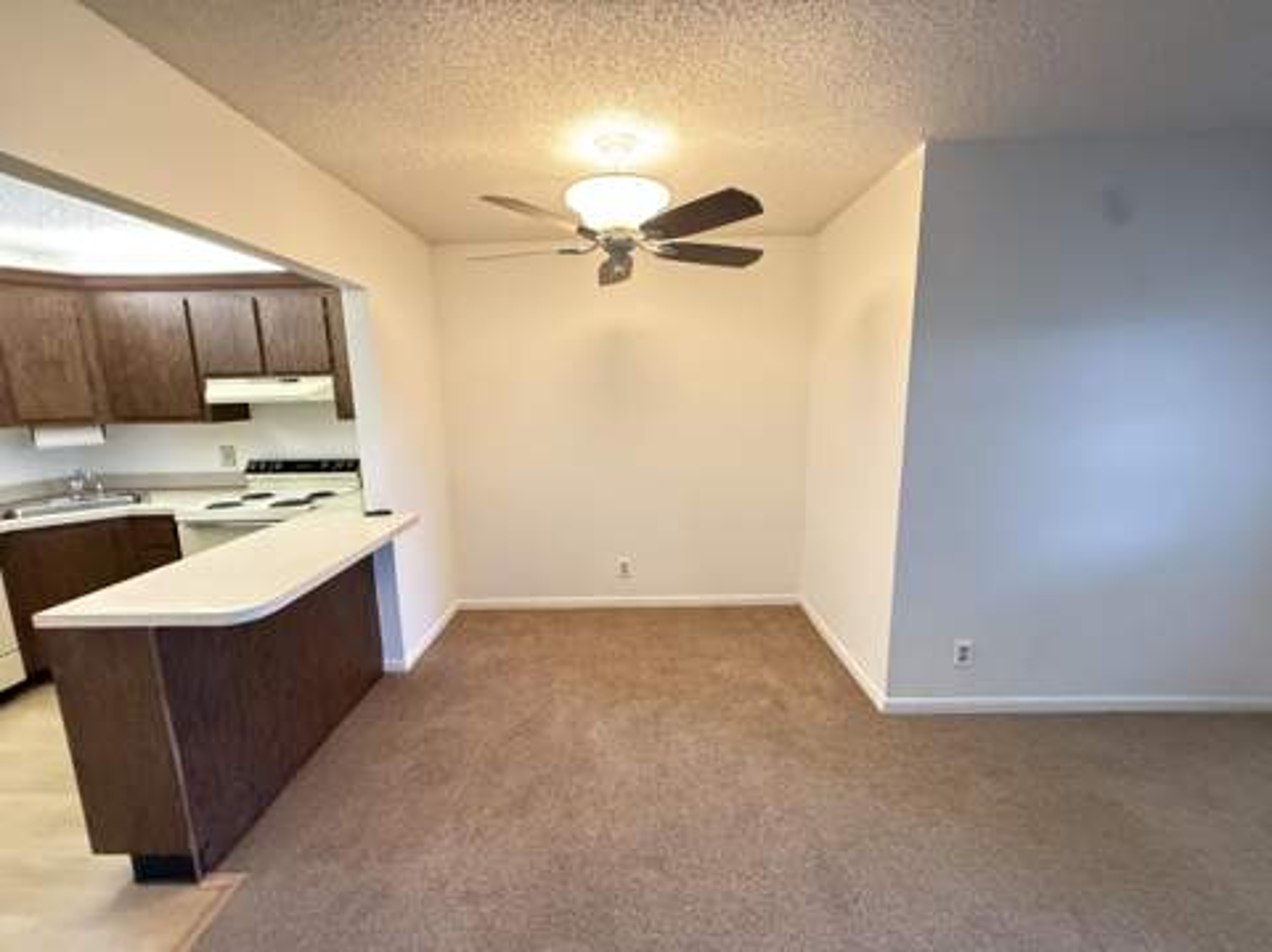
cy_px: 476
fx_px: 514
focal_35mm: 14
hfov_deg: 102.1
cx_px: 636
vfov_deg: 85.6
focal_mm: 2.22
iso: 800
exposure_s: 1/60
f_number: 2.2
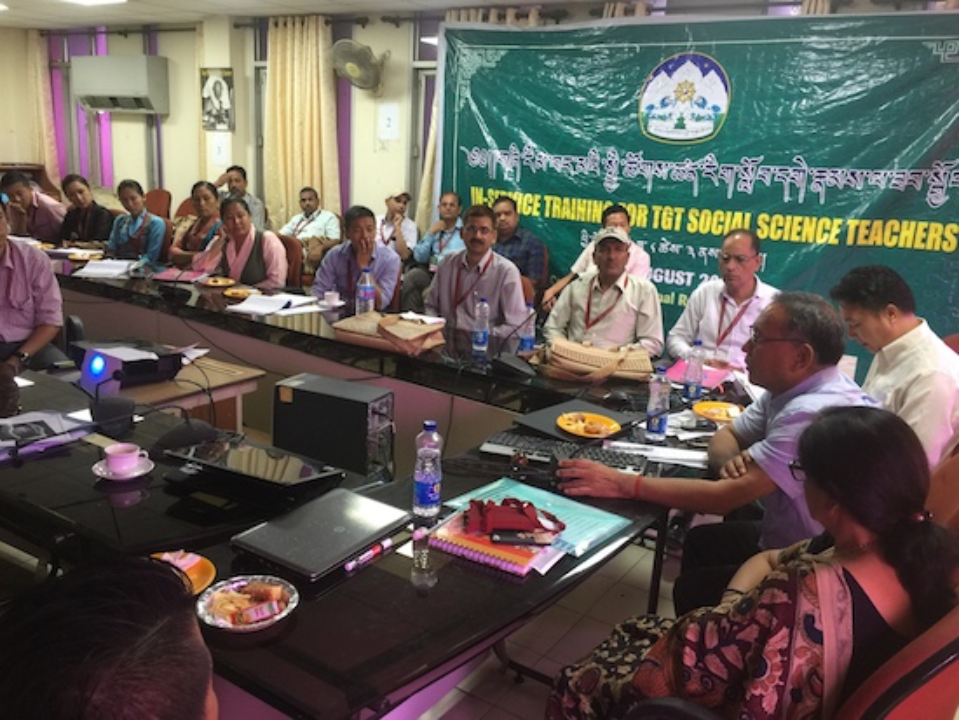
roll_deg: -4.1
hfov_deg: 61.6
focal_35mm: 29
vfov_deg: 48.3
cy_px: 360
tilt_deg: -15.1
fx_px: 804
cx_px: 480
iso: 50
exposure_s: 1/17
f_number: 2.2
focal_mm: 4.15
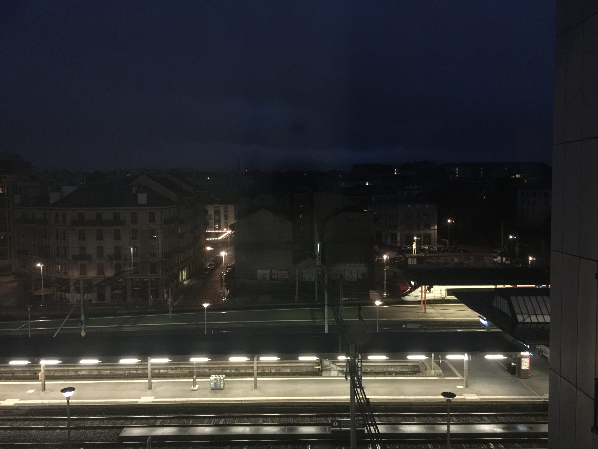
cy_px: 224
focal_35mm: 29
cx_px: 299
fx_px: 501
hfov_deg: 61.7
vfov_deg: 48.2
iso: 200
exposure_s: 1/4
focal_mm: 4.15
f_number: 2.2
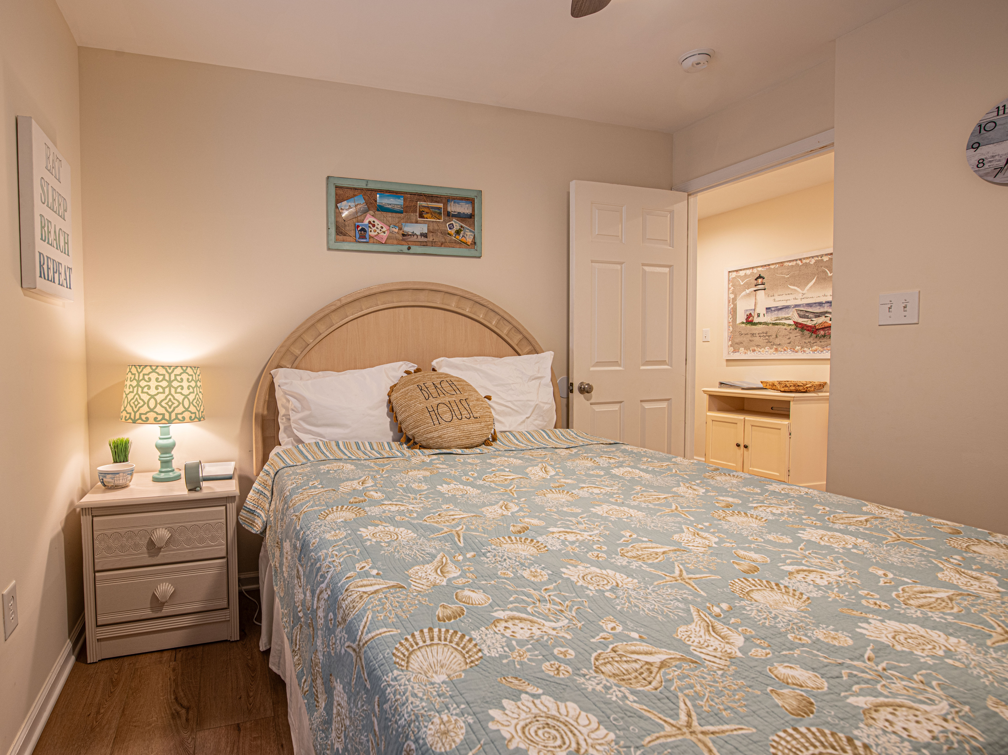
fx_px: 496
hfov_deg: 89.1
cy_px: 383
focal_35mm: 17
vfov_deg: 74.6
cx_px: 376
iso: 160
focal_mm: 14
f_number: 9
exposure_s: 1/2
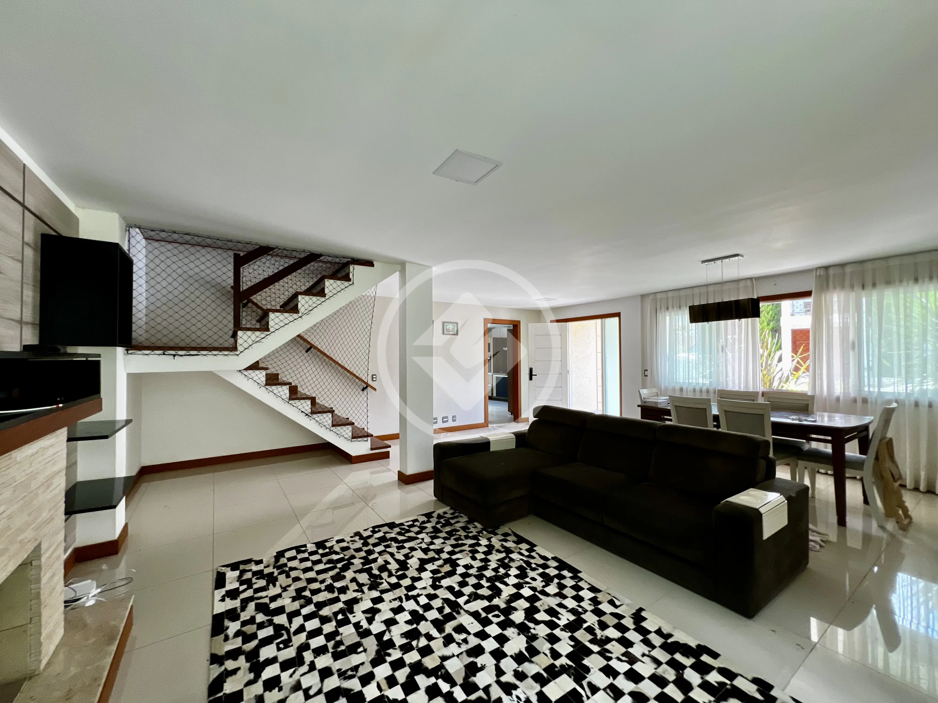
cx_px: 469
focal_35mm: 13
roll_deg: +0.4
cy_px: 352
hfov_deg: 106.2
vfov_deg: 89.9
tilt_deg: -0.1
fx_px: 352
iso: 100
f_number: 1.8
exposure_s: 1/99
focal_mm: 1.57
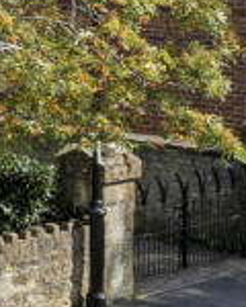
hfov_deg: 7.5
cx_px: -672
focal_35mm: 160
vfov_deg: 11.7
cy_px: -95
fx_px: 1456
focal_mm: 12.29
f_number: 2.8
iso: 110
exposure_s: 1/400
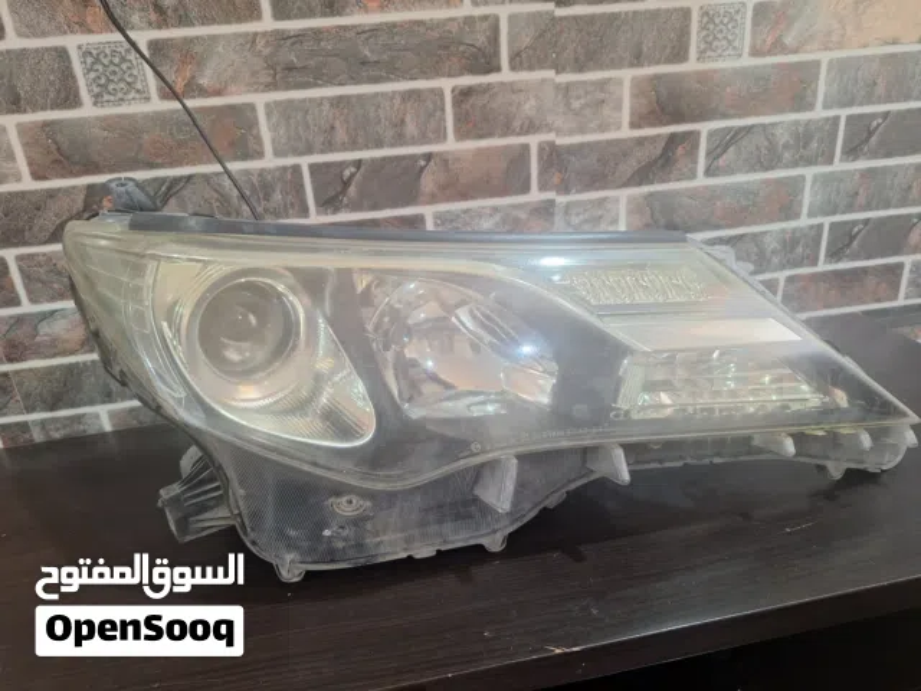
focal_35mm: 23
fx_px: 612
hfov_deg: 73.9
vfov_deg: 58.9
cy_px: 346
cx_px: 460
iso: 200
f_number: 1.8
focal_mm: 5.54
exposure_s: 1/50
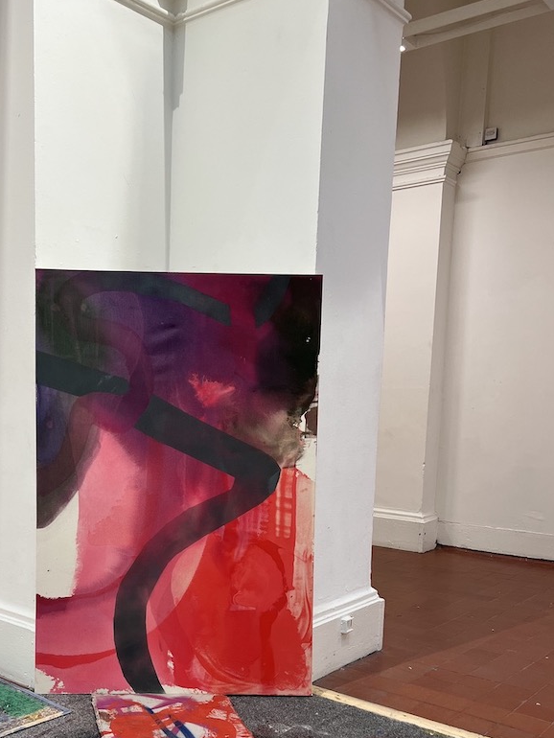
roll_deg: -0.9
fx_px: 789
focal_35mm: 37
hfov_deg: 38.1
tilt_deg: -7.8
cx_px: 168
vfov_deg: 49.2
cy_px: 498
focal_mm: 5.7
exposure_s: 1/100
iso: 80
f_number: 1.5
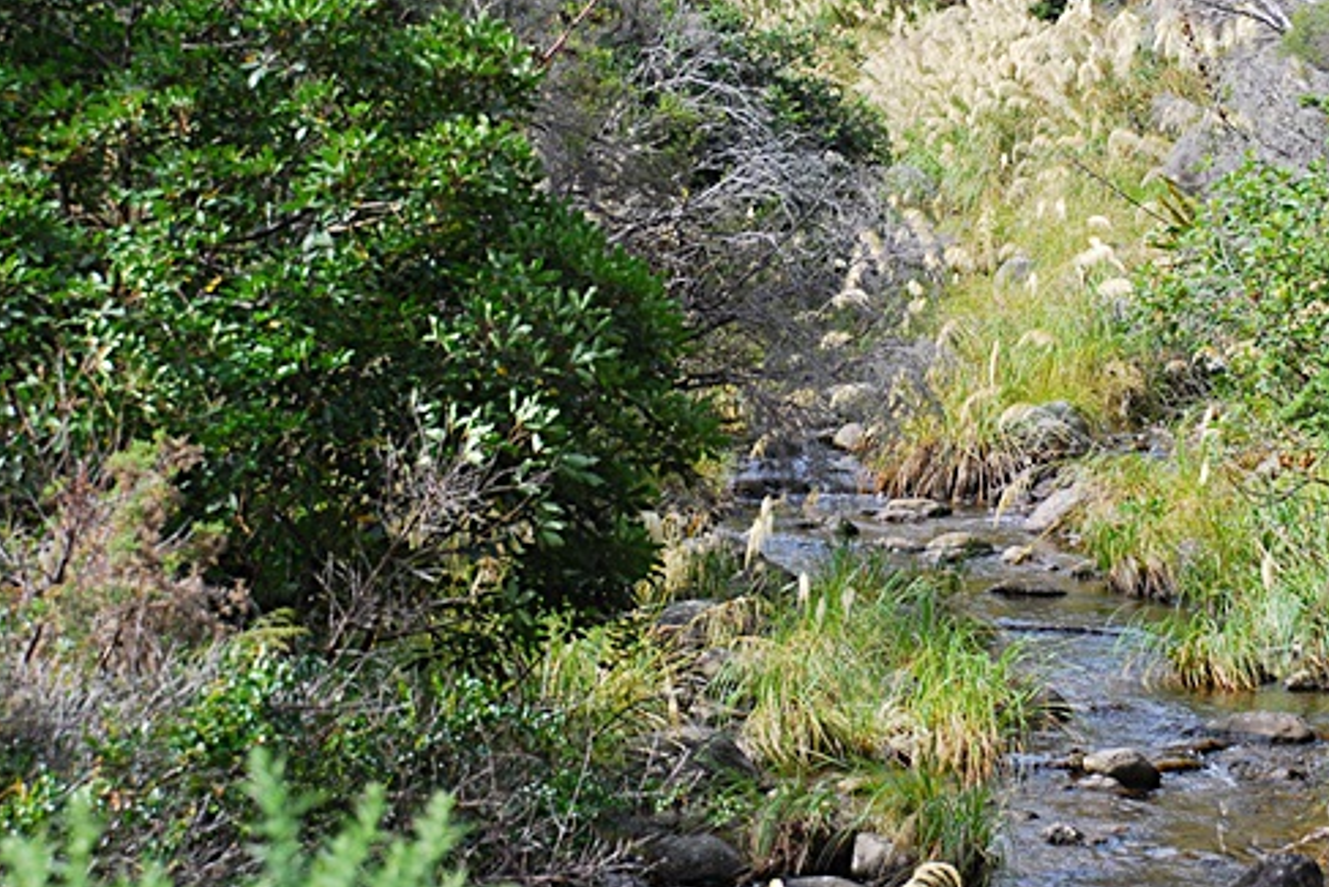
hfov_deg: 14.3
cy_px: 314
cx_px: 922
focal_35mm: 143
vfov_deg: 9.6
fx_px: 5280
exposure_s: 1/640
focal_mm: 58
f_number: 6.3
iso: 400
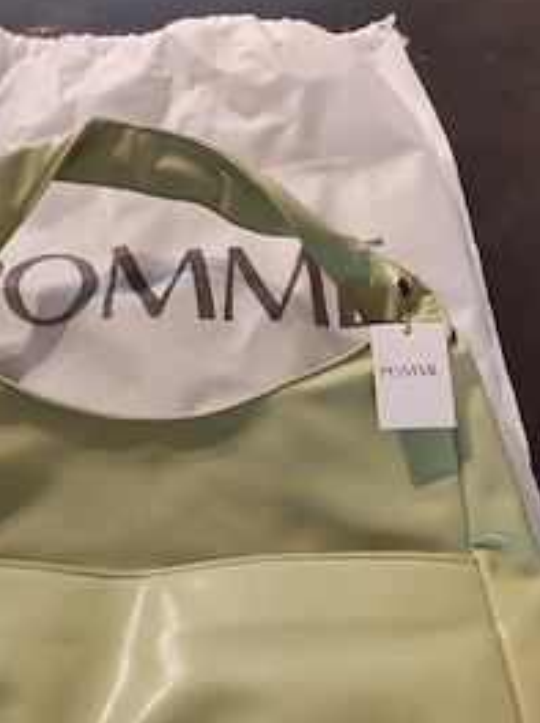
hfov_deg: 37.1
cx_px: 167
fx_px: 793
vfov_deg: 48.7
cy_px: 442
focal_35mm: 38
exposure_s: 1/25
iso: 1258
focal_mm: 5.43
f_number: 1.89
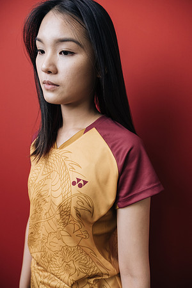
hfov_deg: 53.1
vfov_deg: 73.7
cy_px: 144
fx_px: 192
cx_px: 96
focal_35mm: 24
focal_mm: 16
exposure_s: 1/125
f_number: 3.2
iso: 800
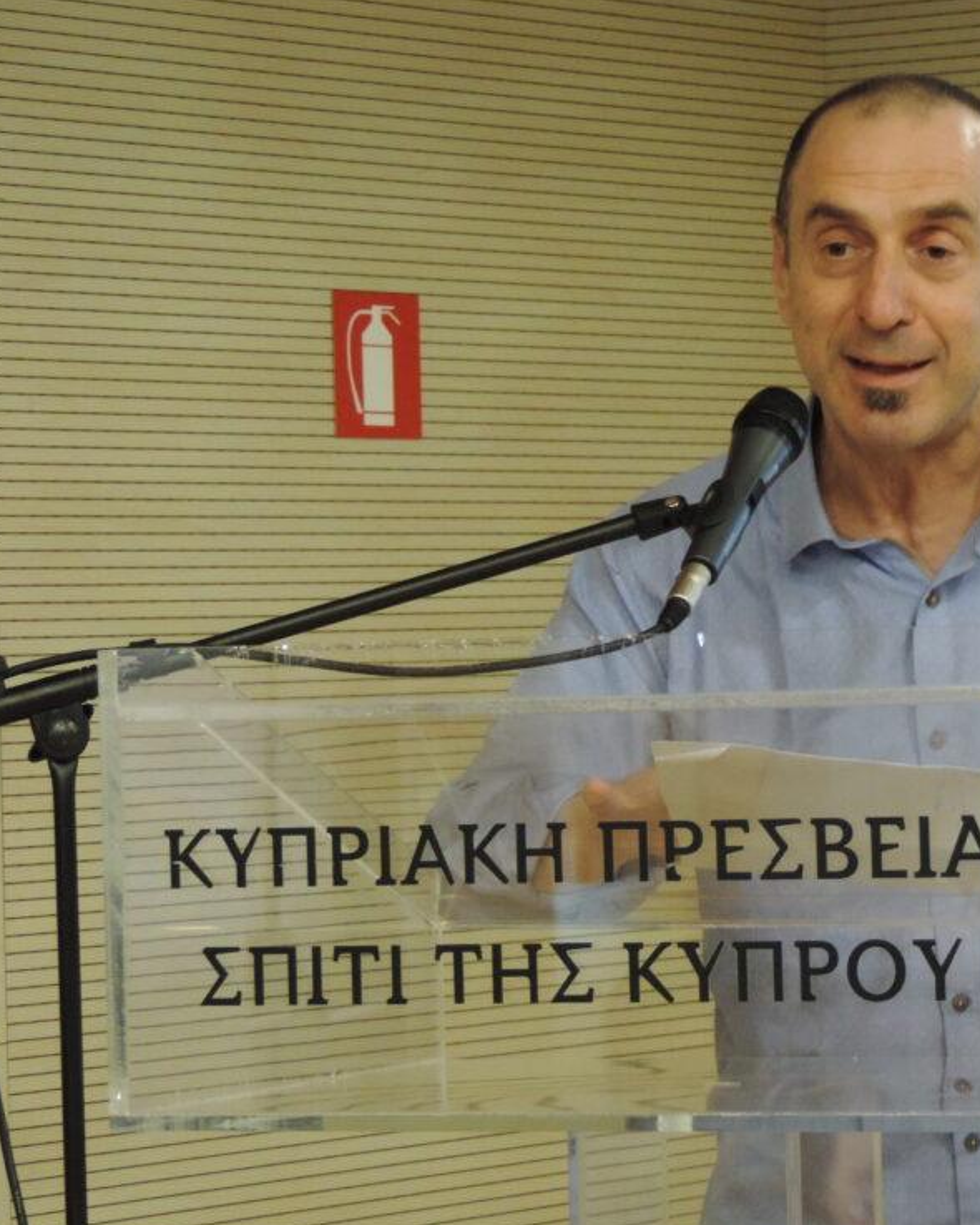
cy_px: 607
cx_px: 626
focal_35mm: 183
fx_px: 6632
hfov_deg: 8.4
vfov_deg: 10.5
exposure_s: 1/25
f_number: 4.3
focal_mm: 24
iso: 800
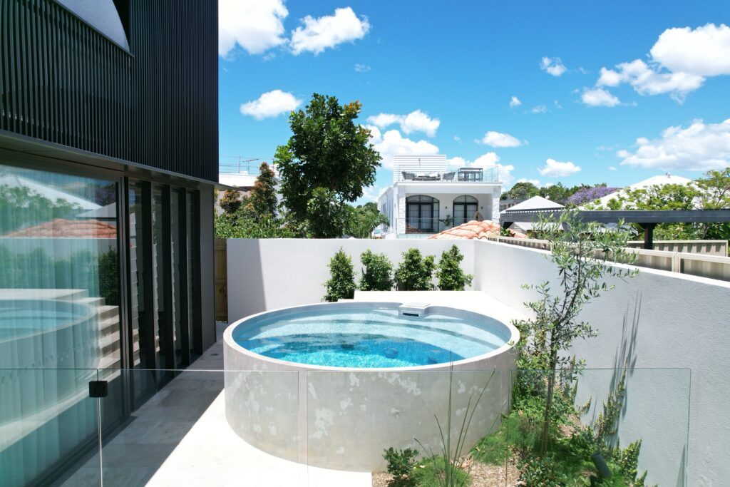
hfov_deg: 78.6
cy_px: 244
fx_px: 446
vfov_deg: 57.2
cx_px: 365
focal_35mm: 22
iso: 100
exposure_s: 1/1250
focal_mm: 8.38
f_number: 2.8
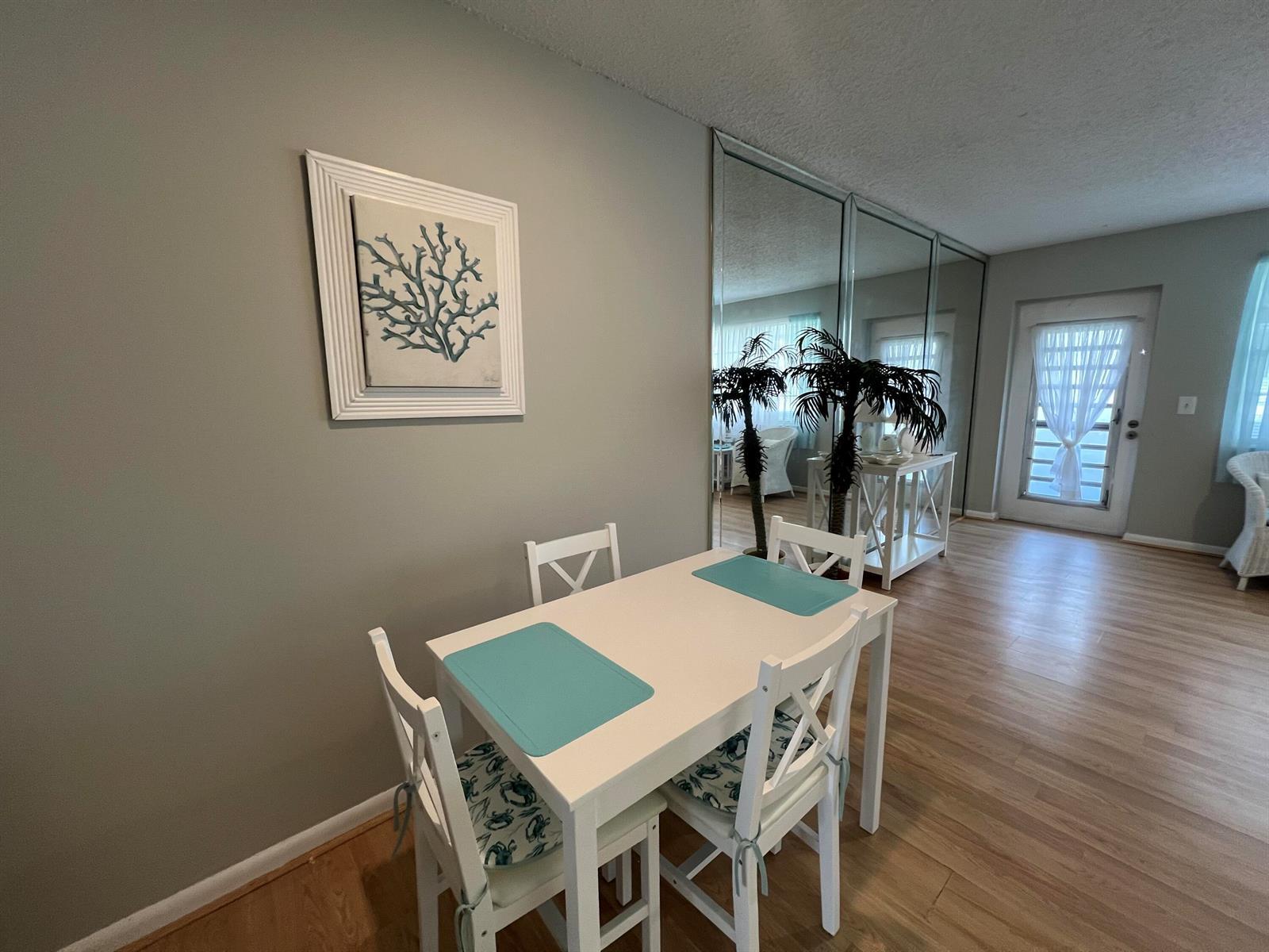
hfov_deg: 106.2
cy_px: 476
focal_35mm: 13
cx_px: 634
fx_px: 477
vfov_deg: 89.9
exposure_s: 1/120
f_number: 1.8
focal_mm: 1.57
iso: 200
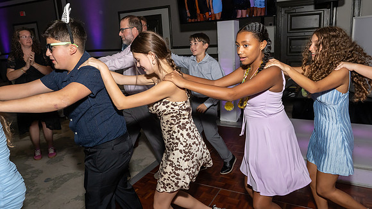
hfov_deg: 71.5
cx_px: 186
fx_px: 258
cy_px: 91
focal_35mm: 26
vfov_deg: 44.0
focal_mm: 17
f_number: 8
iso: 1000
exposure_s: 1/250
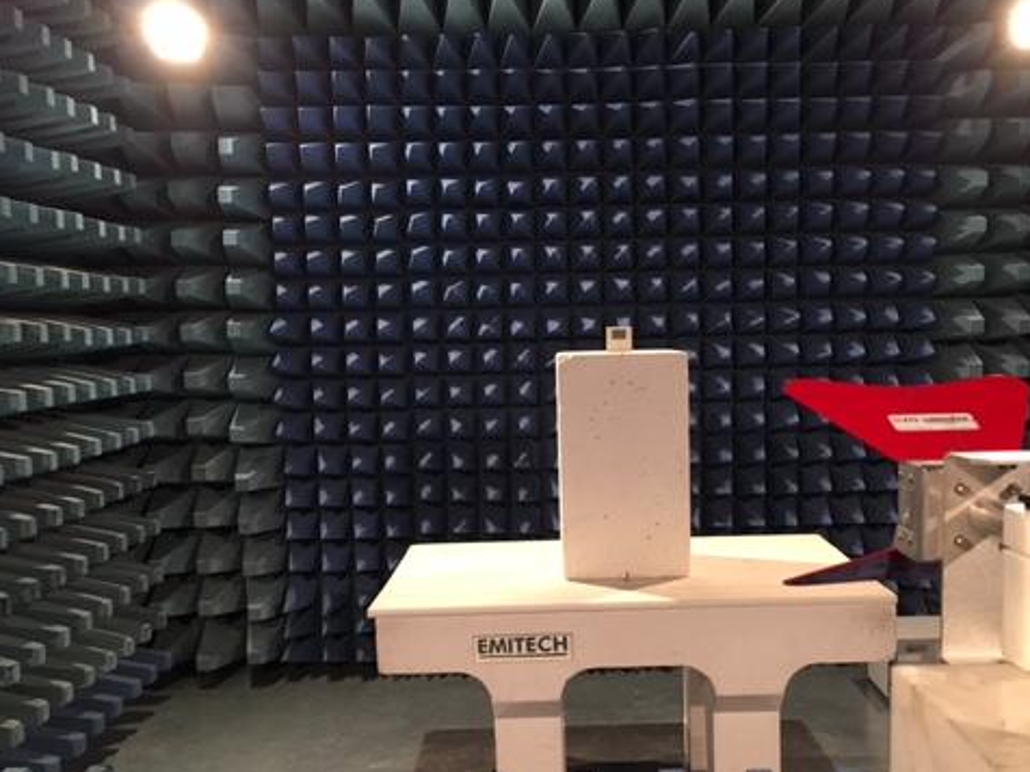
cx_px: 569
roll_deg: +1.5
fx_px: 1160
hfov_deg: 47.8
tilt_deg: -8.0
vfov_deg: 36.6
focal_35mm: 39
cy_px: 474
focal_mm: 4.15
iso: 125
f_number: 2.2
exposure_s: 1/33
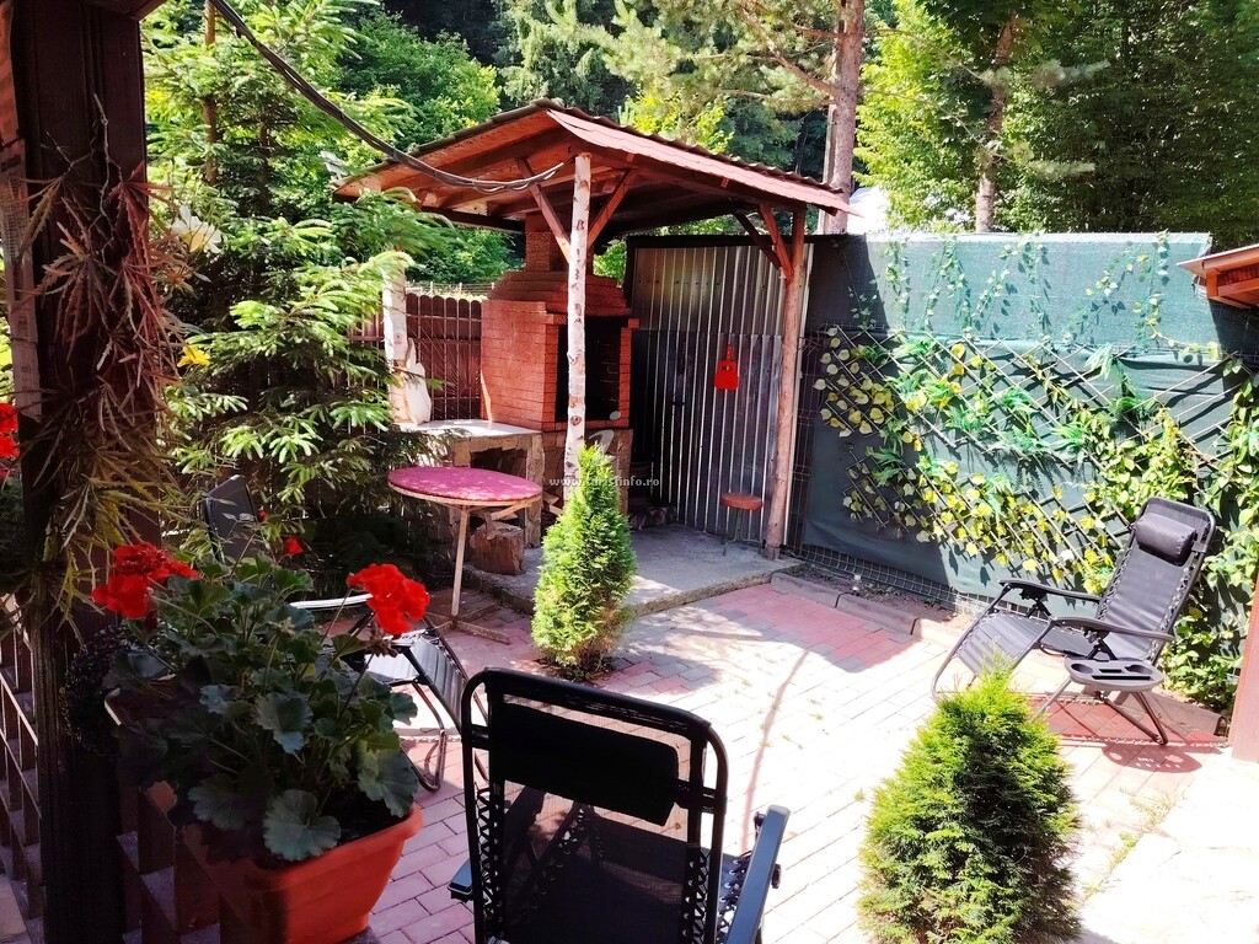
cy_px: 472
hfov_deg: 71.6
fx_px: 873
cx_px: 630
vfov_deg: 56.8
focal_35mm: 24
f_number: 1.75
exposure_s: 1/205
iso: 100
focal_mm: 5.25
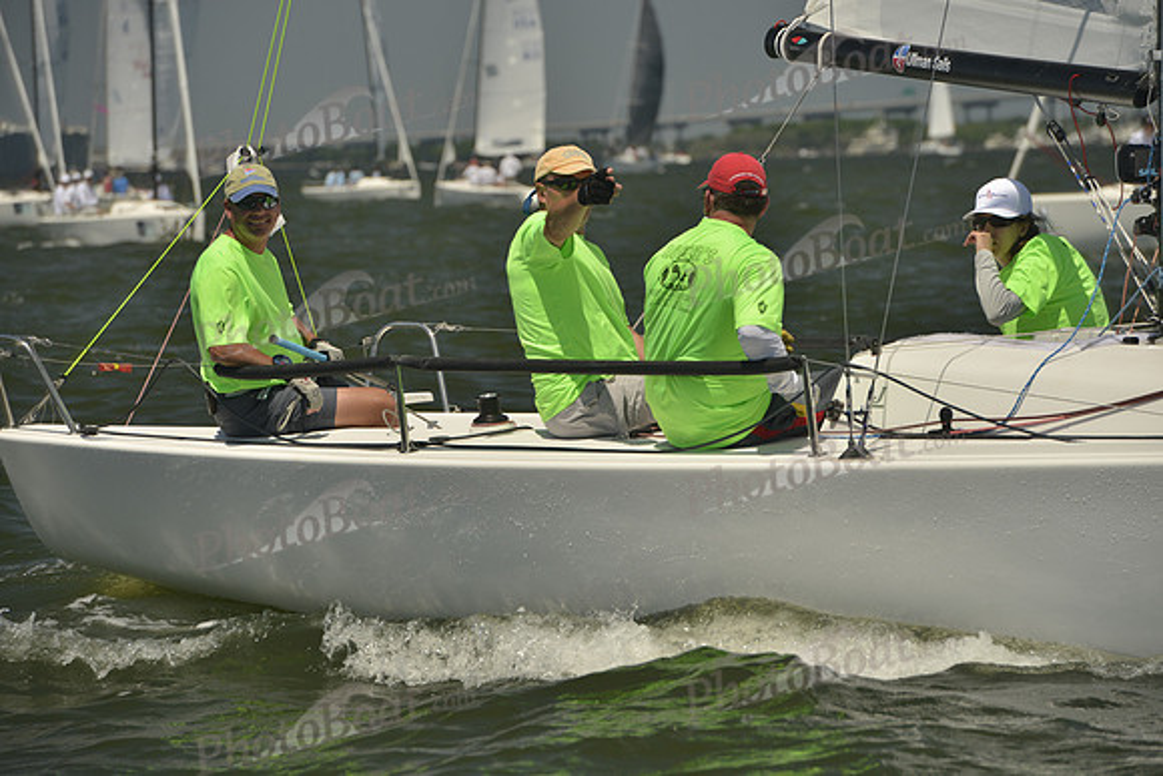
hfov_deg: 10.3
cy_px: 388
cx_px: 582
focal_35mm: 200
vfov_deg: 6.9
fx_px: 6462
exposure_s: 1/1000
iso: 280
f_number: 9
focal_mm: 200
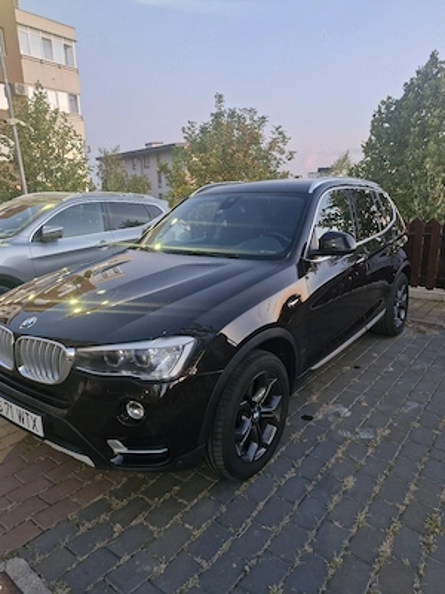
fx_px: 394
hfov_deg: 58.9
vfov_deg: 73.9
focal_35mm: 23
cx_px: 222
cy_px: 297
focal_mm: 5.54
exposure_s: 1/33
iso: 640
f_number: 1.8
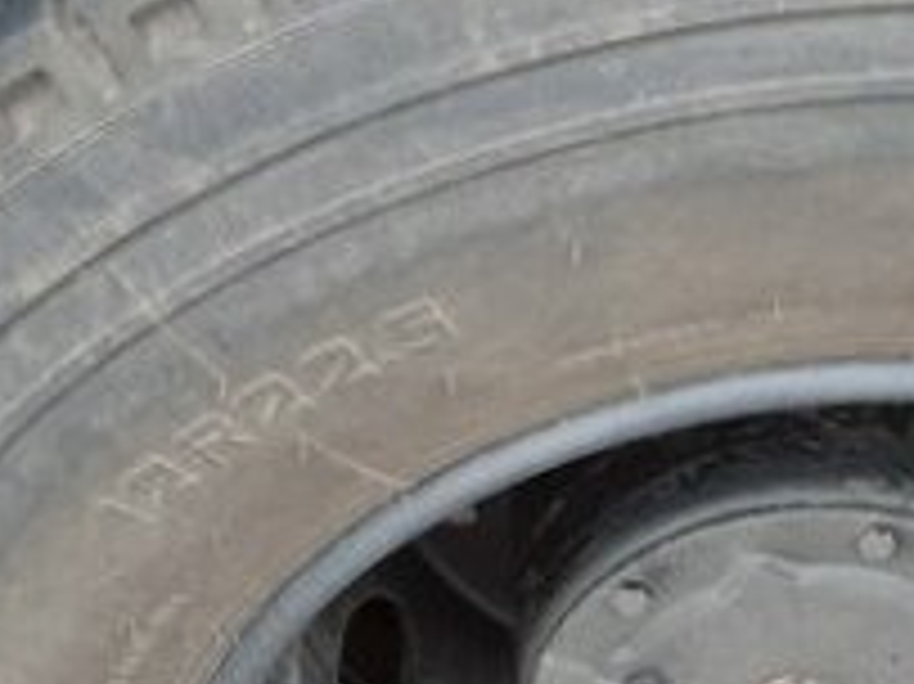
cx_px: 675
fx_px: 2164
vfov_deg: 17.9
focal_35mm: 82
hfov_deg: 23.6
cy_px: 468
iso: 50
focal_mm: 4.3
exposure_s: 1/133
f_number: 2.4
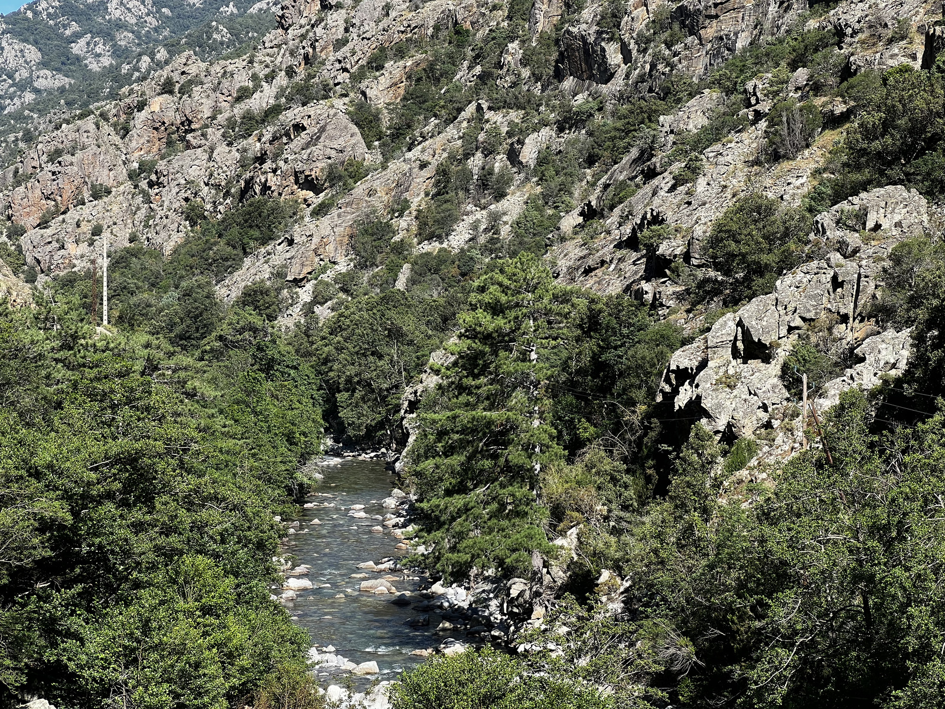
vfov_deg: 19.1
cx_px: 472
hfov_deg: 25.3
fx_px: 2102
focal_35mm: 77
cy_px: 354
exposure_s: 1/359
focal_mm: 9
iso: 32
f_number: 2.8
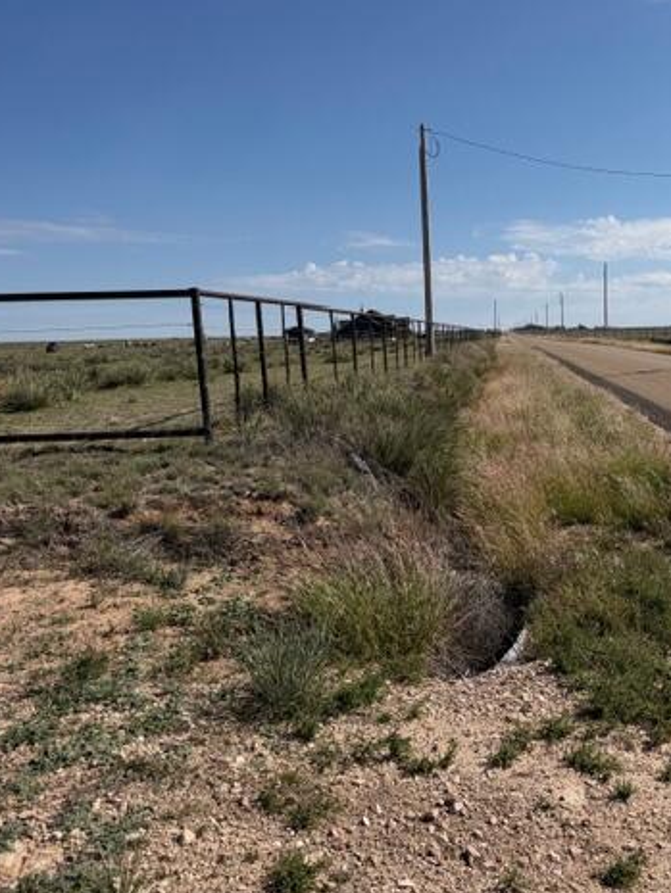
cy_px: 446
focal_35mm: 33
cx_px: 561
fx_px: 853
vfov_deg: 55.3
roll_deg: +1.9
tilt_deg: -7.0
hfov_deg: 40.7
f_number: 1.78
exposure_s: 1/8130
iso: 80
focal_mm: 6.76
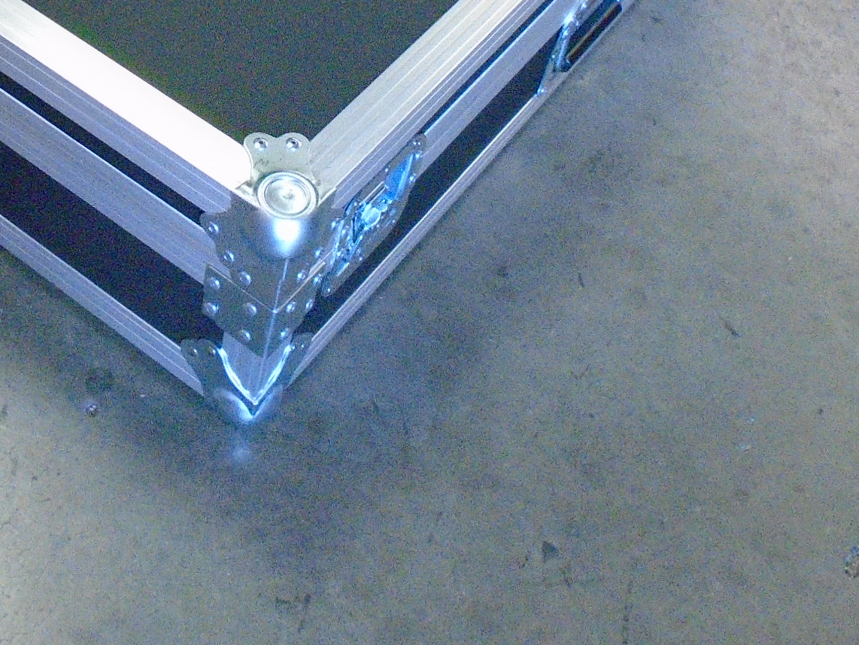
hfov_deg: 32.2
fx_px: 1464
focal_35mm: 59
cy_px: 6
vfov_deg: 23.8
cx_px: 244
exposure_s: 1/125
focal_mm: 4.6
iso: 800
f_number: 3.2
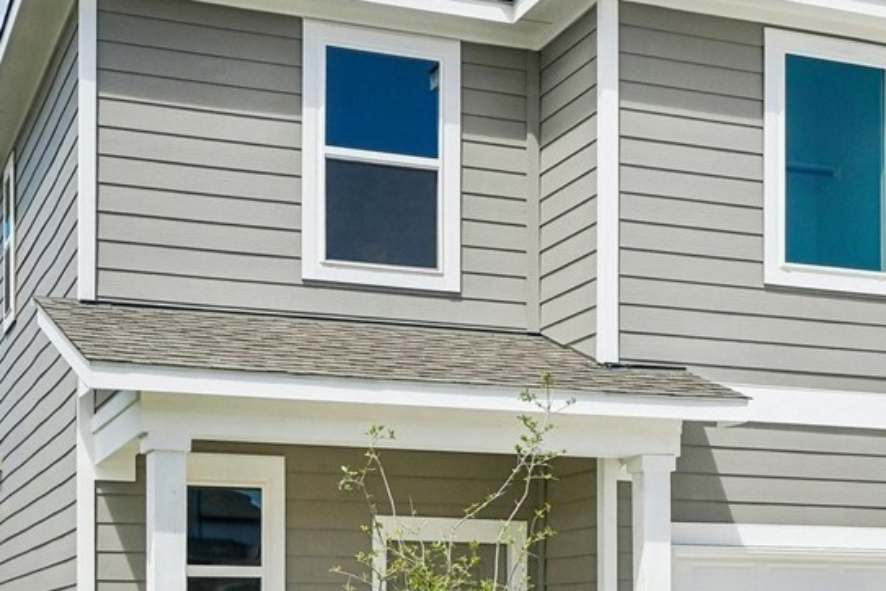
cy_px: 335
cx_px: 666
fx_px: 1772
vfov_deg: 18.9
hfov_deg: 27.7
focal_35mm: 72
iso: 400
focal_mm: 24
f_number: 8
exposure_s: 1/5000
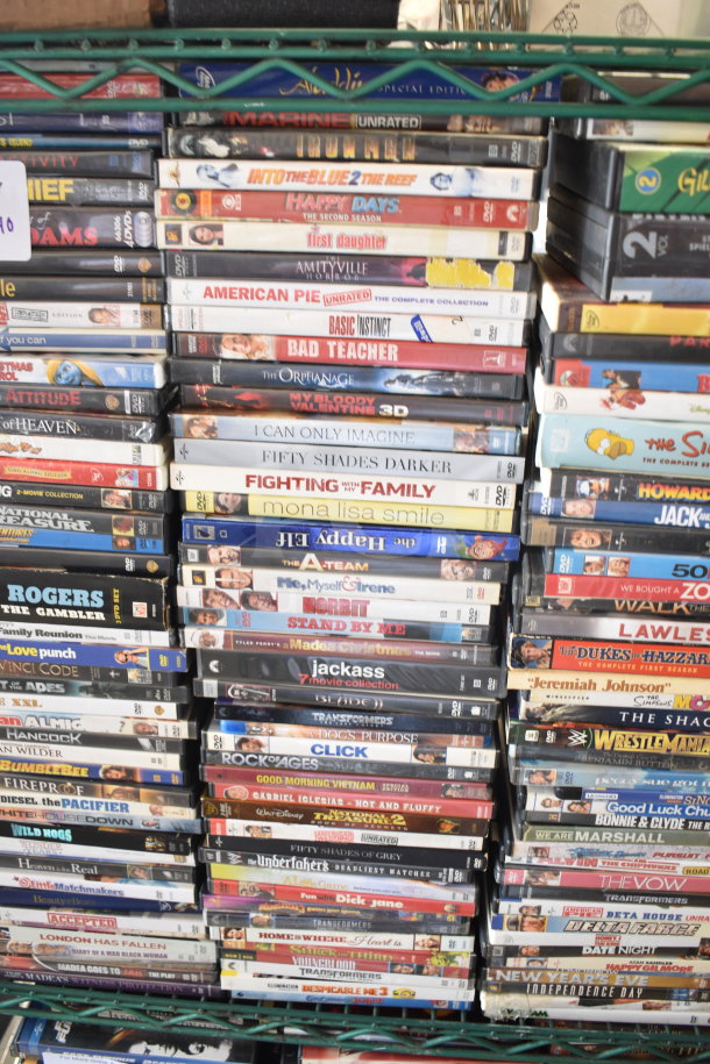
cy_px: 532
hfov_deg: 40.0
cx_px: 355
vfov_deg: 57.2
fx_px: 976
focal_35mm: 33
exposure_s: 1/30
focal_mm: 22
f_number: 3.8
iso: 800
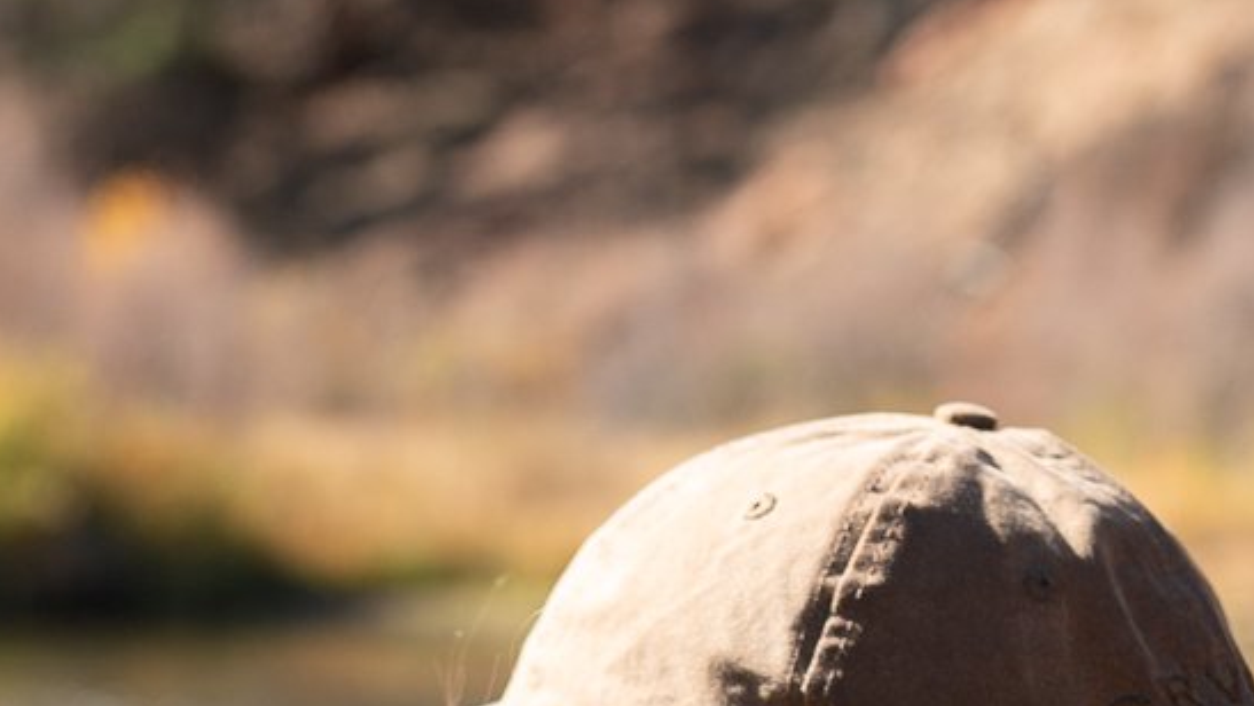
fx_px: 4457
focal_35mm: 134
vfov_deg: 8.5
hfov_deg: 16.0
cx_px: 619
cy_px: 1505
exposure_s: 1/500
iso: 200
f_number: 2.8
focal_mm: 35
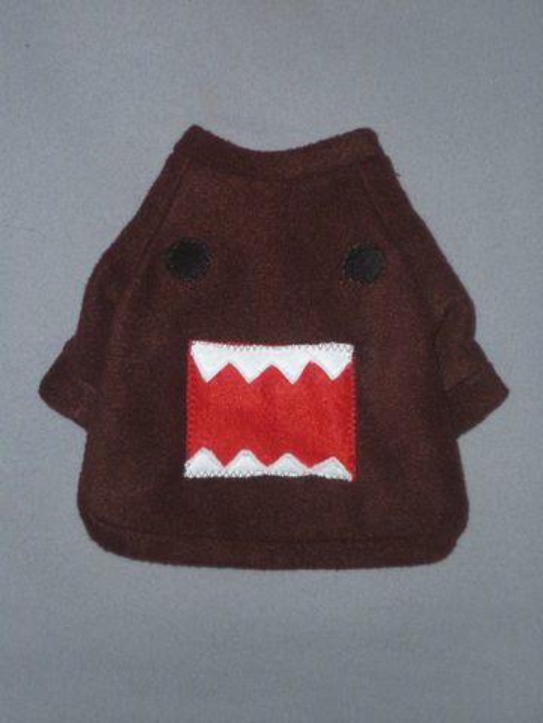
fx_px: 1171
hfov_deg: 26.1
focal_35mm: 56
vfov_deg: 34.3
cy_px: 362
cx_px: 272
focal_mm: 9.2
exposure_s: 1/125
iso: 100
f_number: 3.4
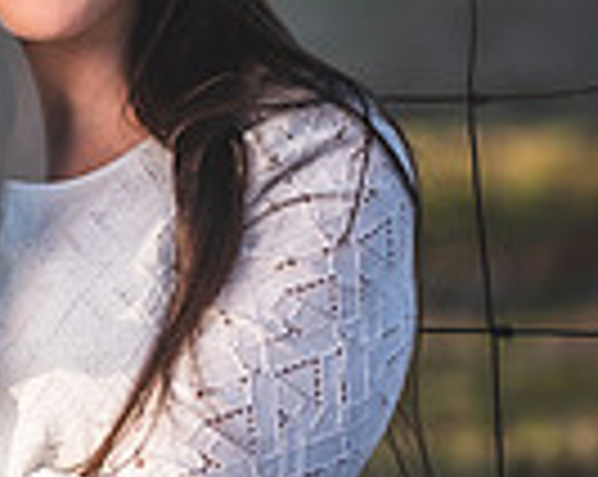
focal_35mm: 491
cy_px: -38
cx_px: -481
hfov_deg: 3.9
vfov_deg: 3.1
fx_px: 8677
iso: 100
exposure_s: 1/400
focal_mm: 120
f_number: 2.8
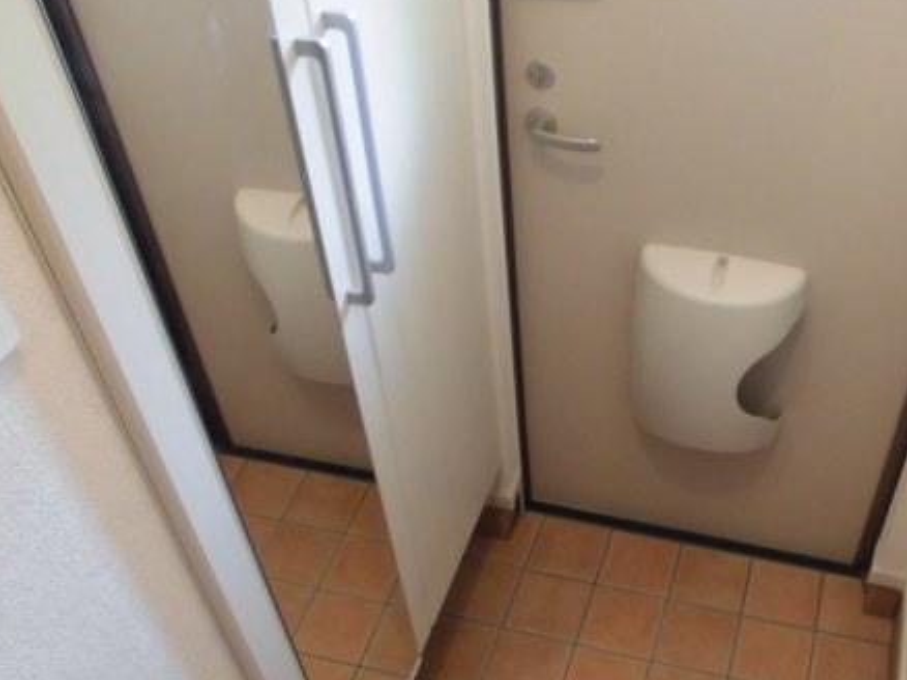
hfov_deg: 48.1
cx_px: 613
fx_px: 995
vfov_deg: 37.0
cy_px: 483
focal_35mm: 38
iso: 400
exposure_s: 1/25
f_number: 3.5
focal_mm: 4.6
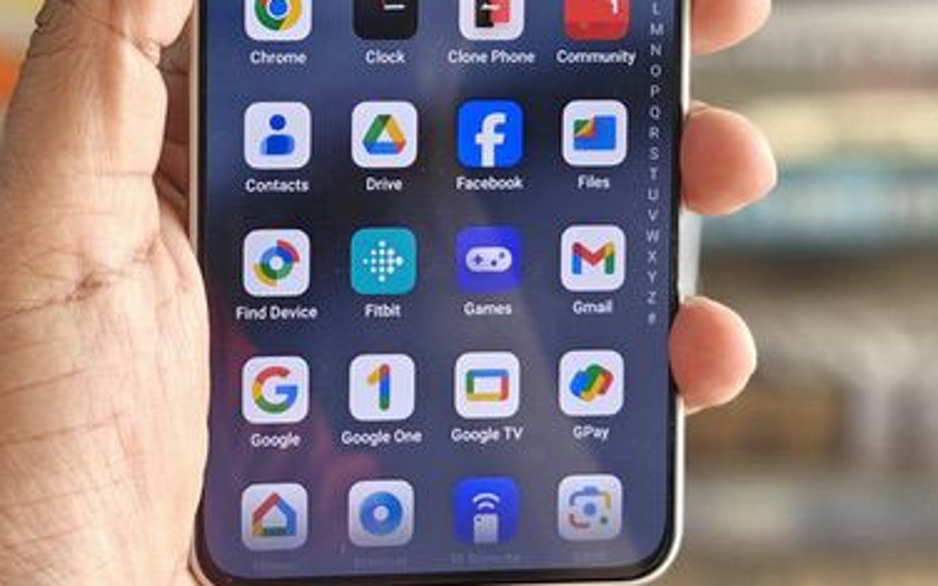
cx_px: 392
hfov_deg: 19.6
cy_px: 85
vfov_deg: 12.3
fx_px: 2710
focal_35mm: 106
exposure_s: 1/100
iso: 160
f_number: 2.8
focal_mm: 6.06
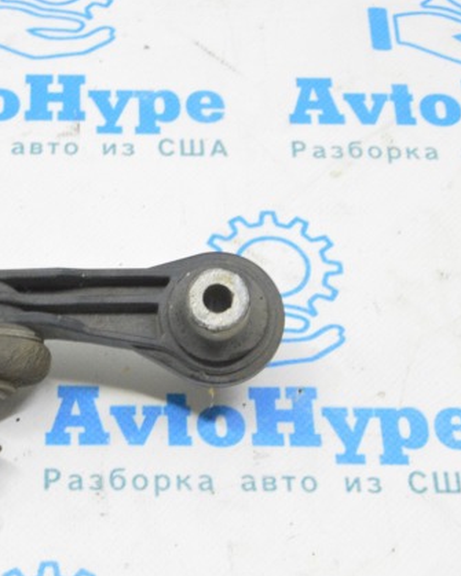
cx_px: 77
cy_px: 287
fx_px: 1650
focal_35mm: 97
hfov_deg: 15.8
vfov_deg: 19.8
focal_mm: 45
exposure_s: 1/15
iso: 6400
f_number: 20
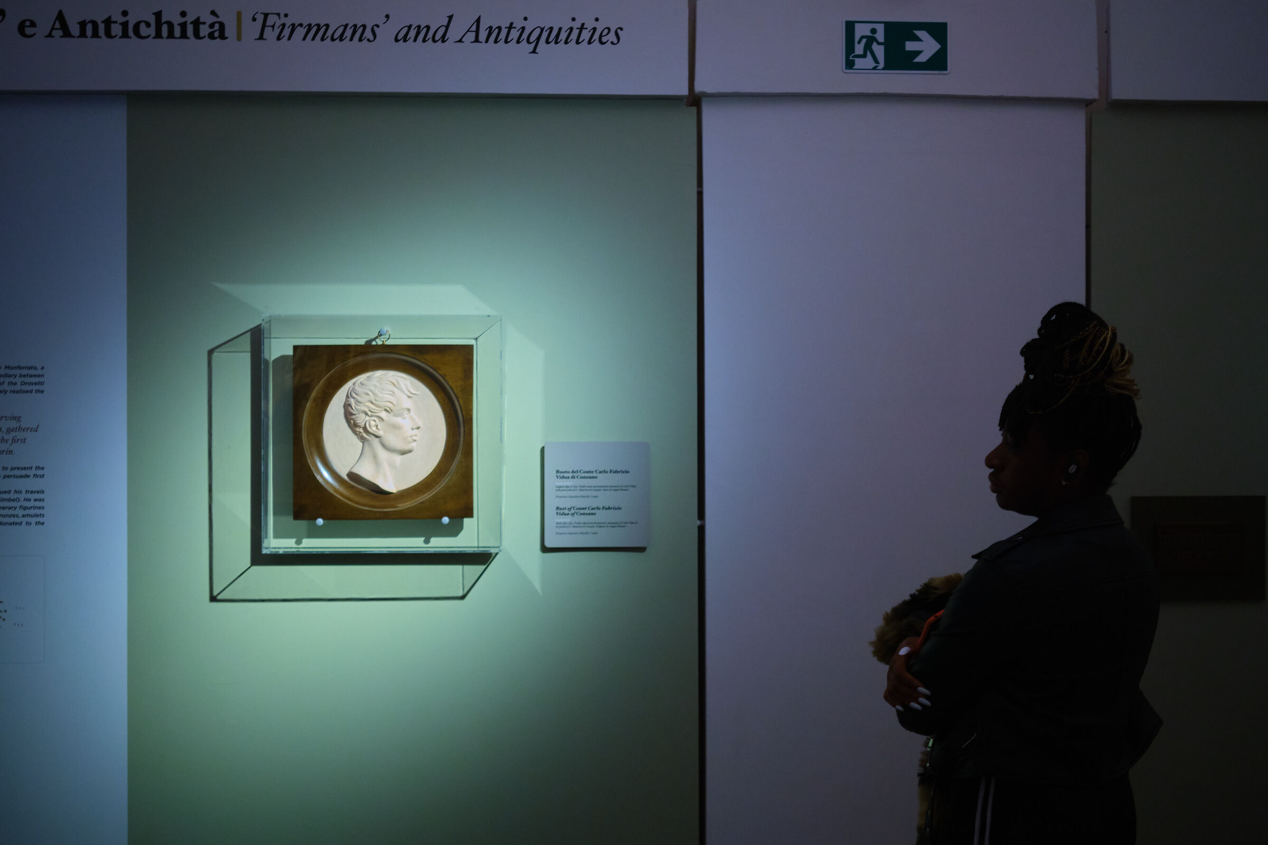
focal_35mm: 41
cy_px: 422
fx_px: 1444
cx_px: 634
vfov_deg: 32.6
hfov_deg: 47.4
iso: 1600
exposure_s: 1/125
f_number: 2.8
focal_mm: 27
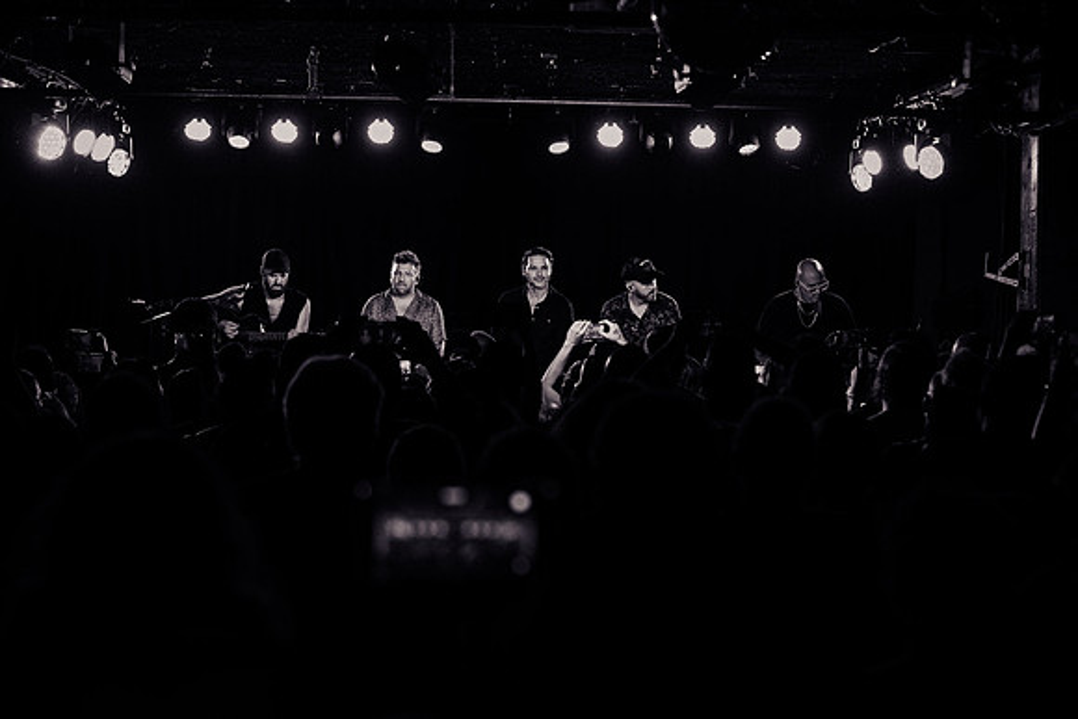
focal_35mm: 82
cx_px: 545
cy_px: 332
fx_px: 2468
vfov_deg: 16.6
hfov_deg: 24.6
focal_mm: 70
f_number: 3.5
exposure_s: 1/160
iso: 2000
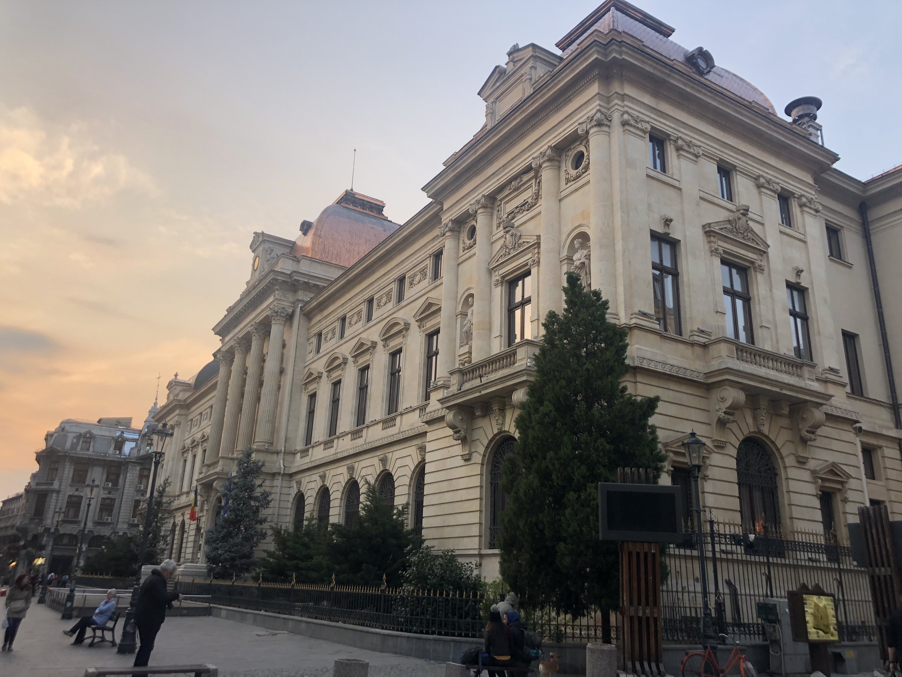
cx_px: 451
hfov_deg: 63.4
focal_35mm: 28
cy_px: 338
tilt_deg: +19.2
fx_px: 730
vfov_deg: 49.7
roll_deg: -2.7
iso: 25
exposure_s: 1/120
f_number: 1.8
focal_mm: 3.99
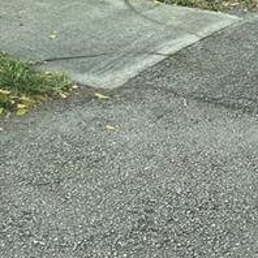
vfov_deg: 17.2
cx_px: 125
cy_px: -149
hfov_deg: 19.5
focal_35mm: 89
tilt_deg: -2.6
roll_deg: -3.4
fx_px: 750
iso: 32
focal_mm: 5.1
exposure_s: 1/518
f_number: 1.6
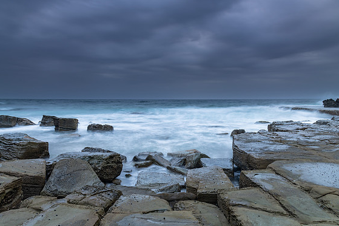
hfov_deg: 71.5
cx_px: 165
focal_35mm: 25
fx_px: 235
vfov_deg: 51.2
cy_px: 111
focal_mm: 24
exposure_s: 2.5
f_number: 8
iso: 100
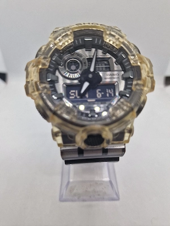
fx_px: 151
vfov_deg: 73.9
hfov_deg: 58.9
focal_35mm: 23
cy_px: 113
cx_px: 85
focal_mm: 6.4
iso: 50
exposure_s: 1/182
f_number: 1.8
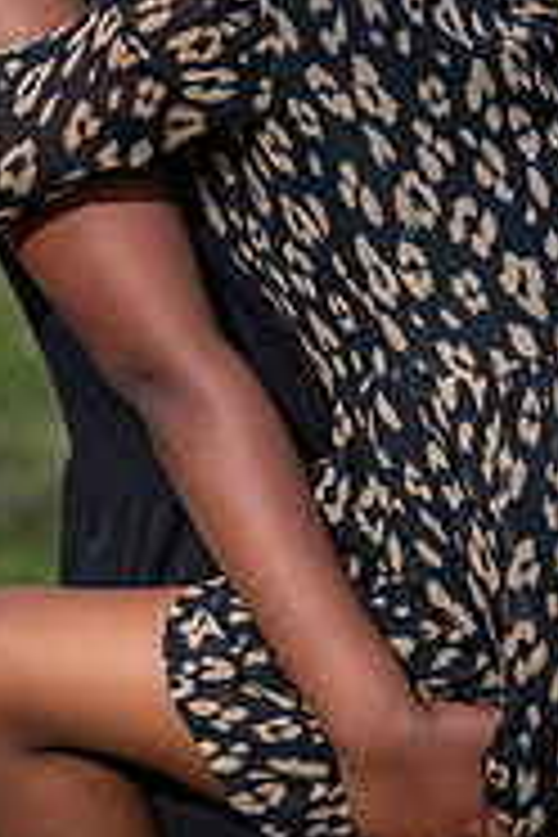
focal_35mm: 230
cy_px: -4
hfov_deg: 6.0
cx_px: 214
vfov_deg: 8.9
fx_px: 5347
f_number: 4
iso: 250
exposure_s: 1/1600
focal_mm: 95
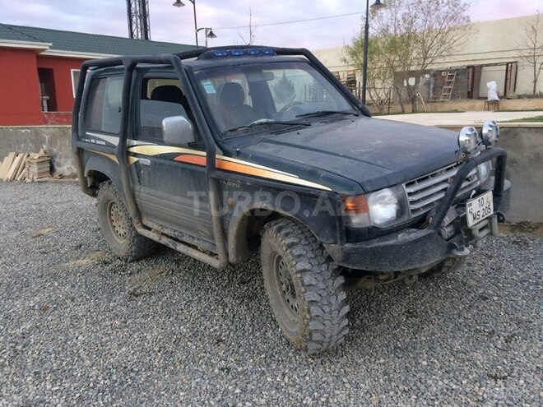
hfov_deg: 61.7
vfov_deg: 48.2
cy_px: 204
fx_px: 455
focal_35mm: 29
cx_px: 272
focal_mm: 4.15
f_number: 2.2
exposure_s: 1/33
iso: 40
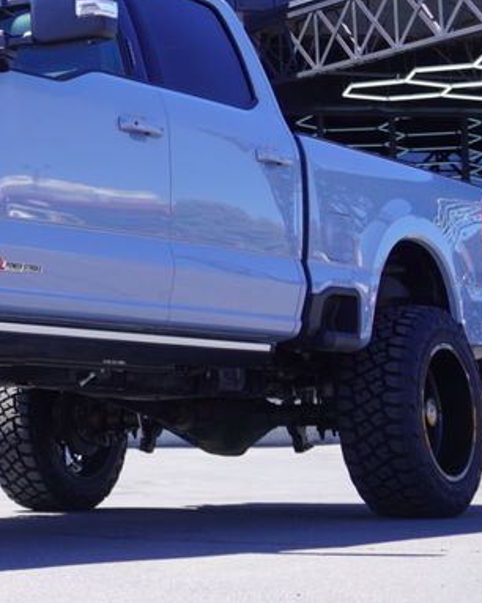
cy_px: 96
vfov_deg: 19.3
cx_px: -164
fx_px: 1749
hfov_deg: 14.9
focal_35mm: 98
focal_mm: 26
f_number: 6.3
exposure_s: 1/125
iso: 100
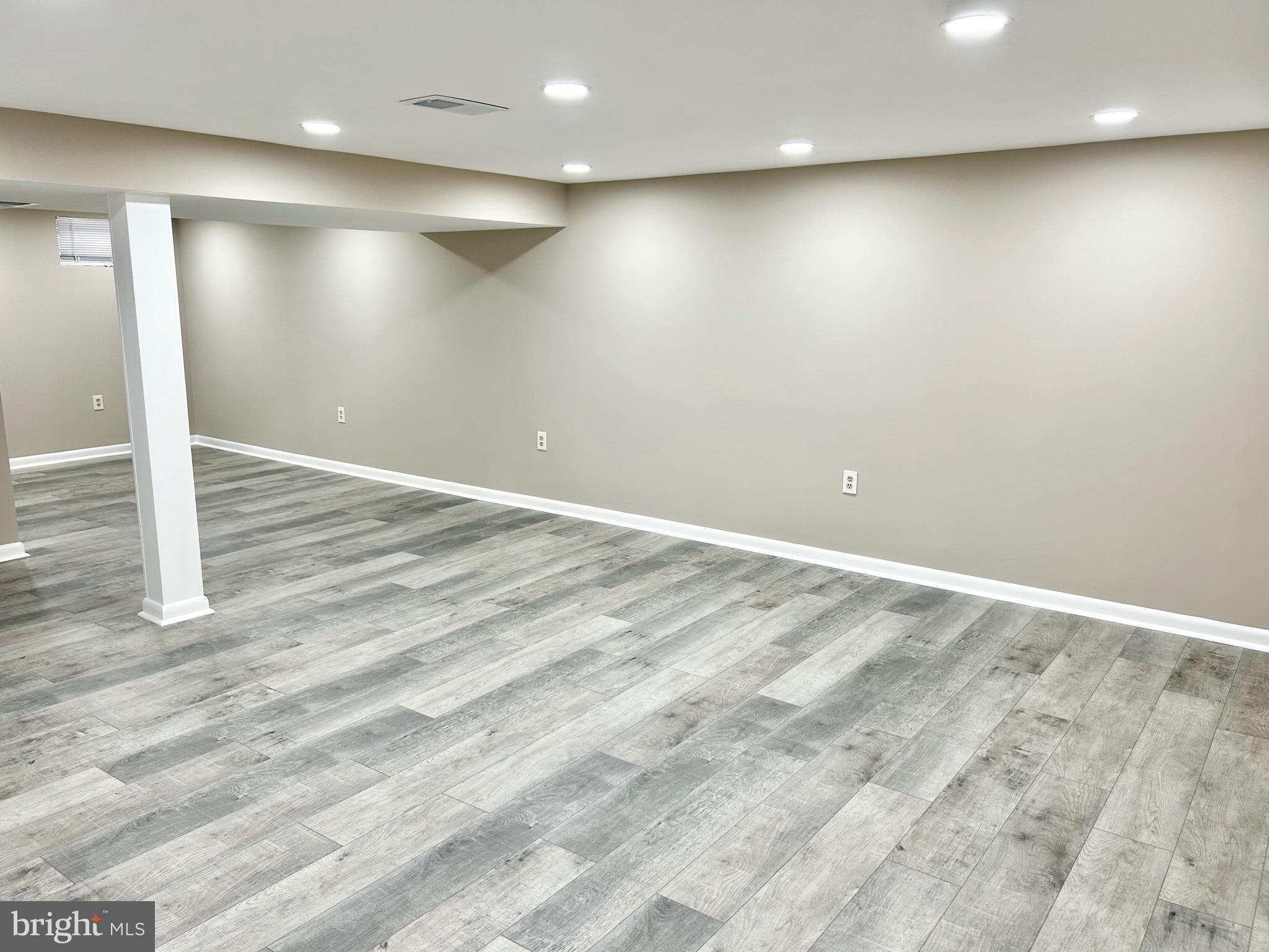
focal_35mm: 26
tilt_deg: -11.5
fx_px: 953
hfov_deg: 67.3
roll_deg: -0.3
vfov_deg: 53.1
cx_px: 634
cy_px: 476
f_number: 1.5
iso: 80
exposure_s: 1/60
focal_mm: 5.7
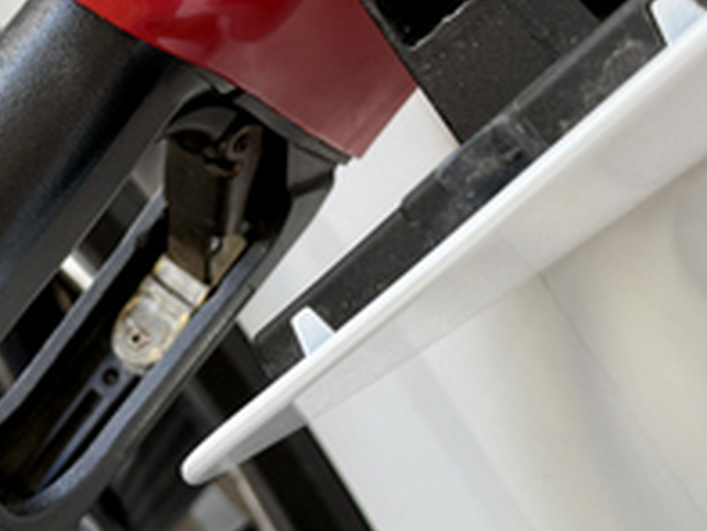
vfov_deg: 17.5
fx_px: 1696
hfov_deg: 23.4
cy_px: 43
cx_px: 214
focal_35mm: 83
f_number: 1.78
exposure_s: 1/223
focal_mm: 6.76
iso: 64
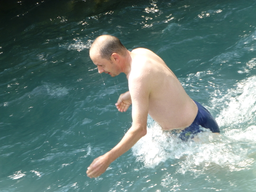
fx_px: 1072
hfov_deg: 13.6
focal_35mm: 145
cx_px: 128
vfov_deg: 10.2
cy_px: 96
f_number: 5.4
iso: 100
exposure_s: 1/125
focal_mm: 25.9
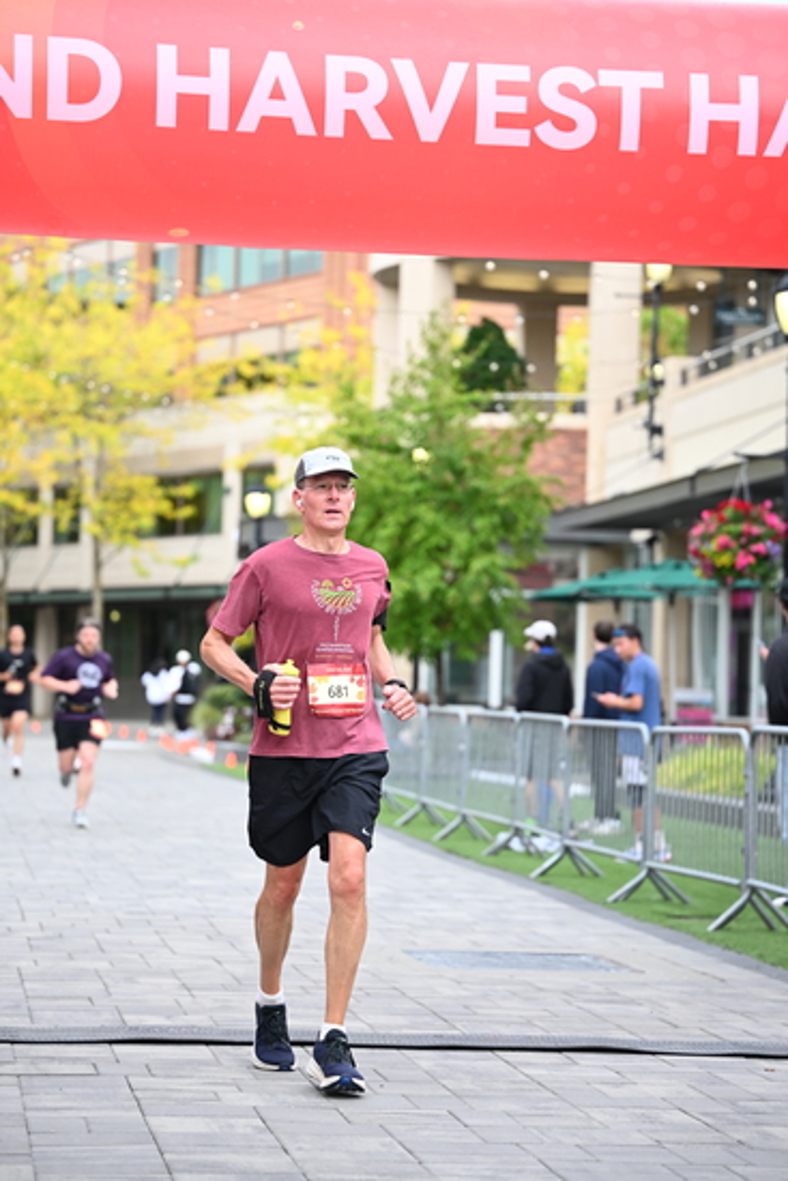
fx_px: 3019
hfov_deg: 14.9
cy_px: 590
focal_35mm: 92
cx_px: 394
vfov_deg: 22.1
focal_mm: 92
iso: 640
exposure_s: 1/1250
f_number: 2.8
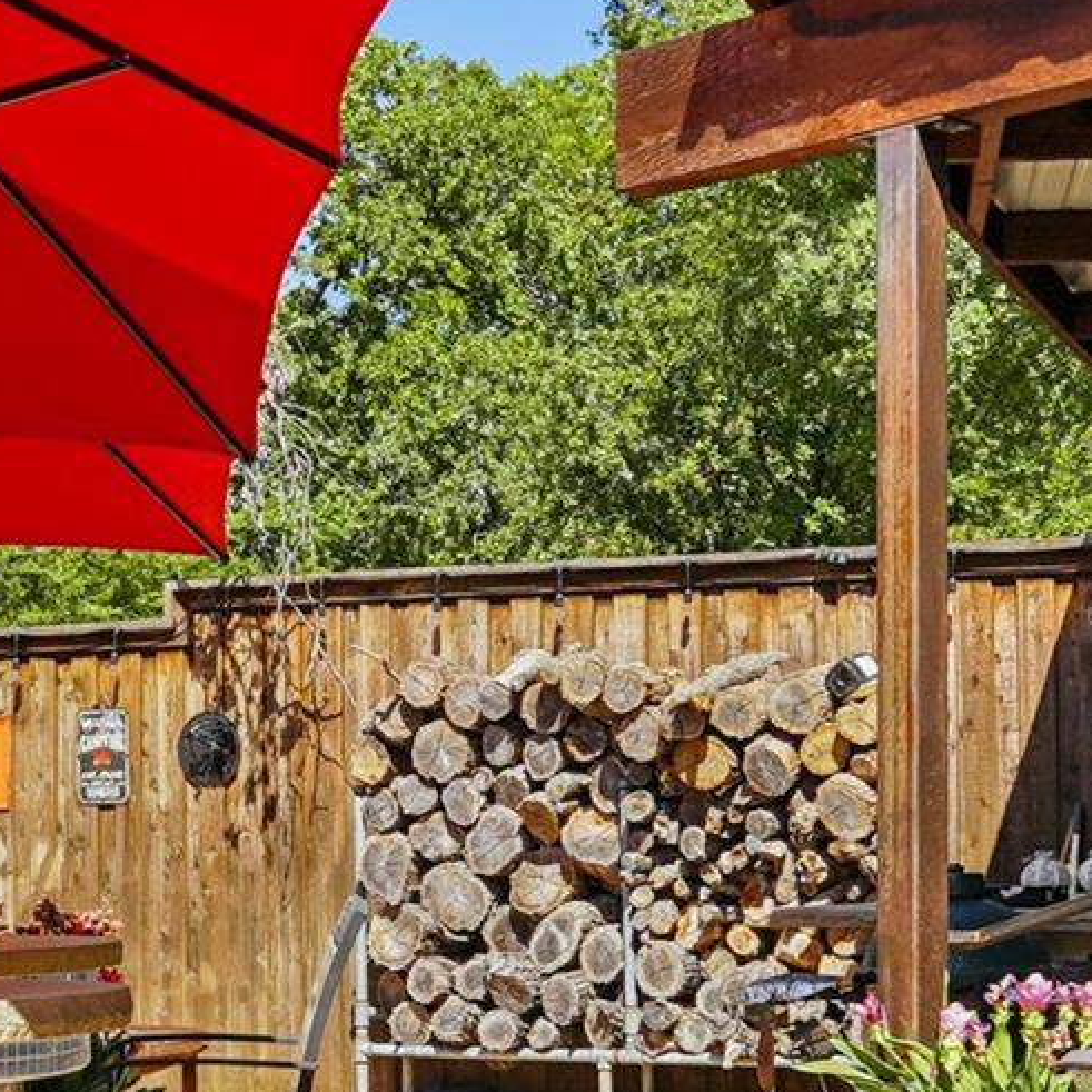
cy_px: 811
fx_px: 2784
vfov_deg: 22.0
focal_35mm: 78
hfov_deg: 22.1
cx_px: 325
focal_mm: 14.9
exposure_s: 1/125
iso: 100
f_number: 9.5
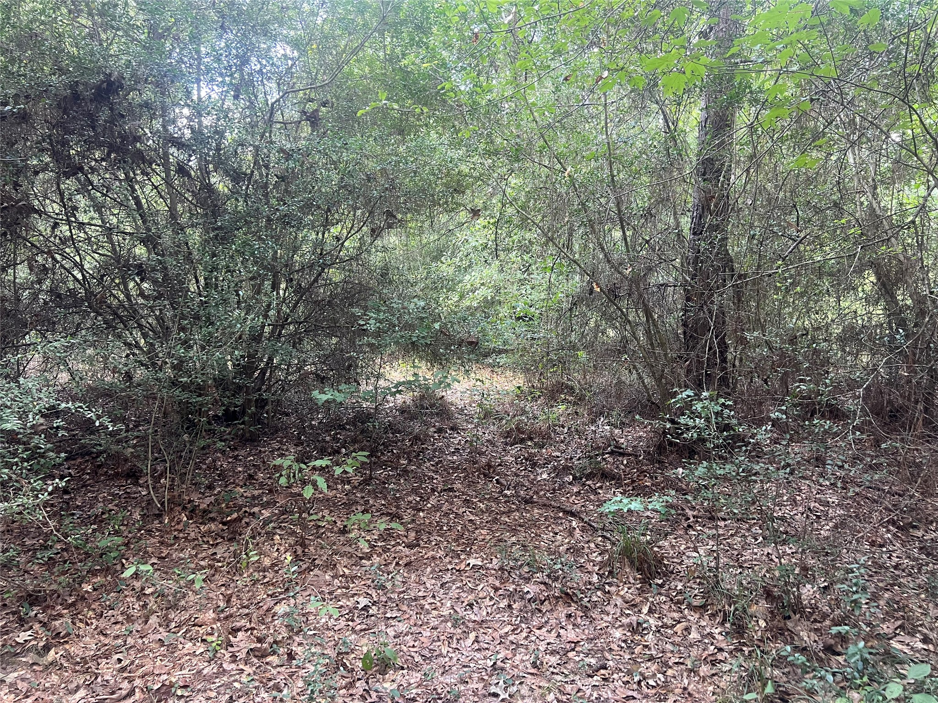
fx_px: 705
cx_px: 469
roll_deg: -0.9
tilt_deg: -6.0
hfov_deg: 67.3
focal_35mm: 26
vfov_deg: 53.1
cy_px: 352
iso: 125
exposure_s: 1/68
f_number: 1.5
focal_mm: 5.7
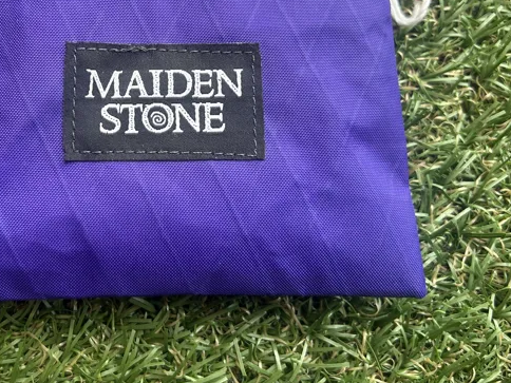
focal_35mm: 43
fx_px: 635
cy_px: 90
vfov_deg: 32.9
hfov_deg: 43.1
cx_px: 159
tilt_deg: -79.1
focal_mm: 5.7
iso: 64
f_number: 1.5
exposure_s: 1/100
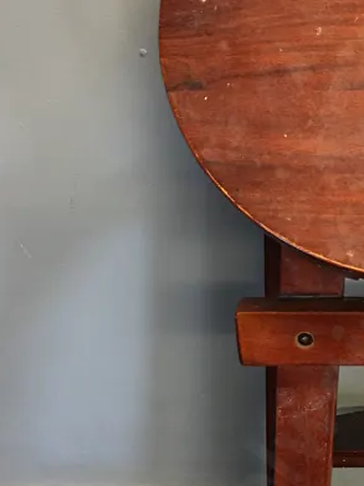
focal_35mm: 76
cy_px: 297
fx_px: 1066
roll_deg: +0.4
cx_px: 407
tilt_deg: -42.6
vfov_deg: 25.6
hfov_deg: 18.6
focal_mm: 4.15
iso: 80
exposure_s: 1/17
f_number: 2.2
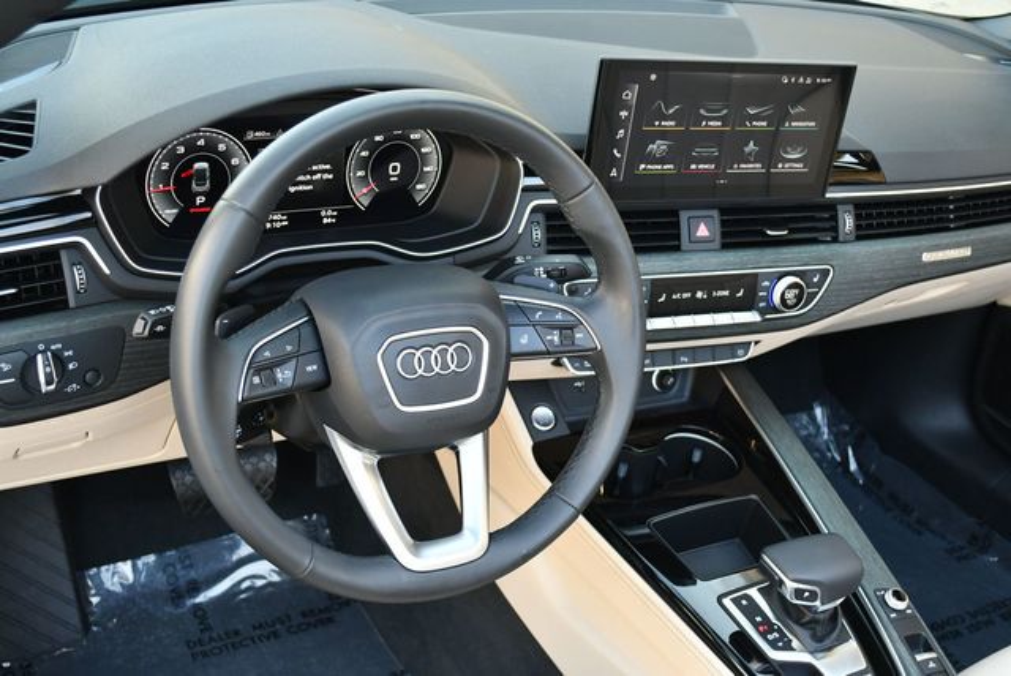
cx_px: 506
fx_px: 1349
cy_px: 338
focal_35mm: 48
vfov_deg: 28.1
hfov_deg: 41.1
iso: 800
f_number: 4
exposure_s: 1/250
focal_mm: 24
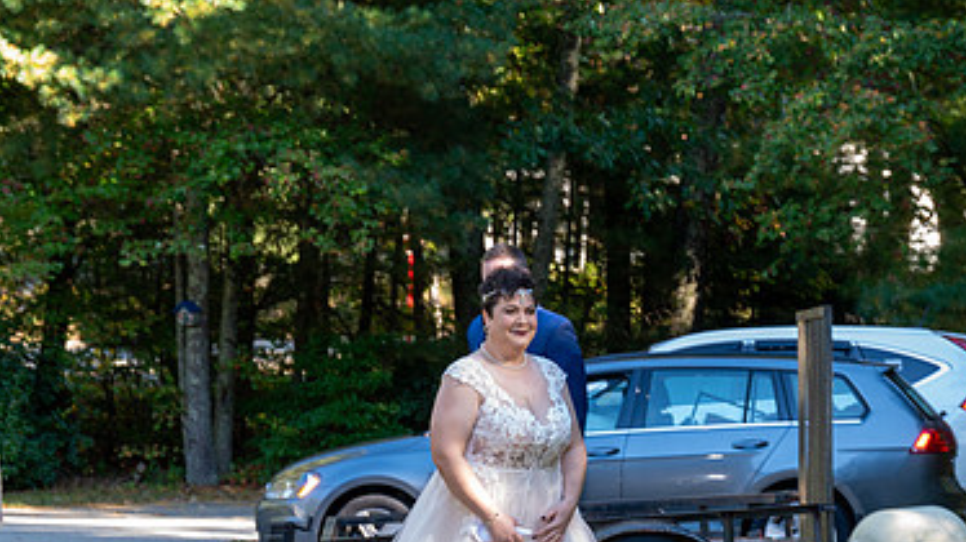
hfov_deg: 15.6
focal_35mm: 138
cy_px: 454
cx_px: 553
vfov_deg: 8.8
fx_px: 3533
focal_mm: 85
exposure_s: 1/60
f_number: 6.3
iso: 560
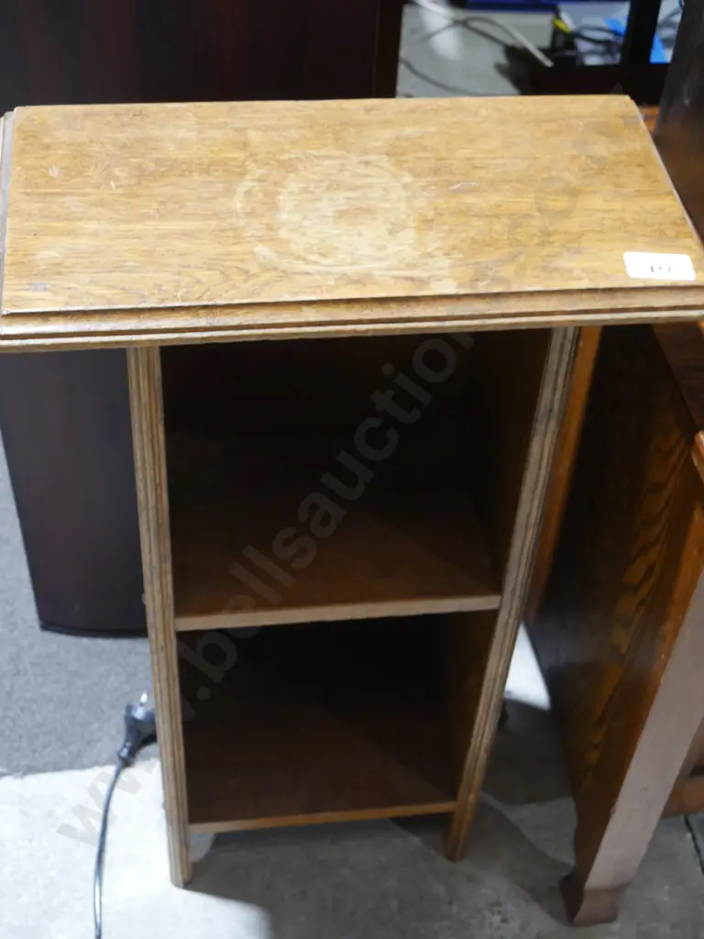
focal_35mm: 50
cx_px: 352
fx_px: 1356
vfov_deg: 38.2
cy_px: 470
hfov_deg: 29.1
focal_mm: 25
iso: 2000
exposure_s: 1/60
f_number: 5.3
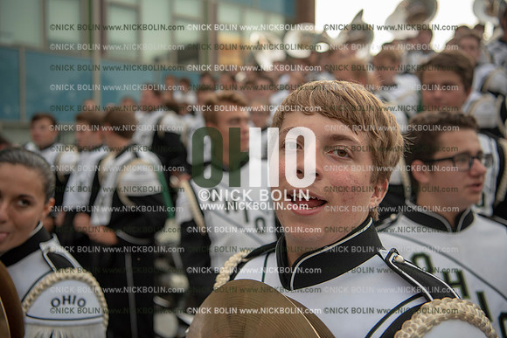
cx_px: 254
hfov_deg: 48.4
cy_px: 169
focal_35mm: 40
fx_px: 563
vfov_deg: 33.4
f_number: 3.2
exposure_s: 1/1000
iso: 800
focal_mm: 40
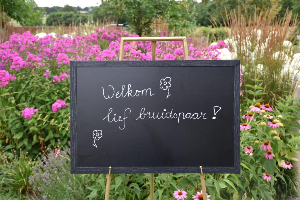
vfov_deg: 26.5
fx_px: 425
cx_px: 150
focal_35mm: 51
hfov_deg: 38.9
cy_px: 100
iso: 200
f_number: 5.6
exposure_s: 1/250
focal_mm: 34
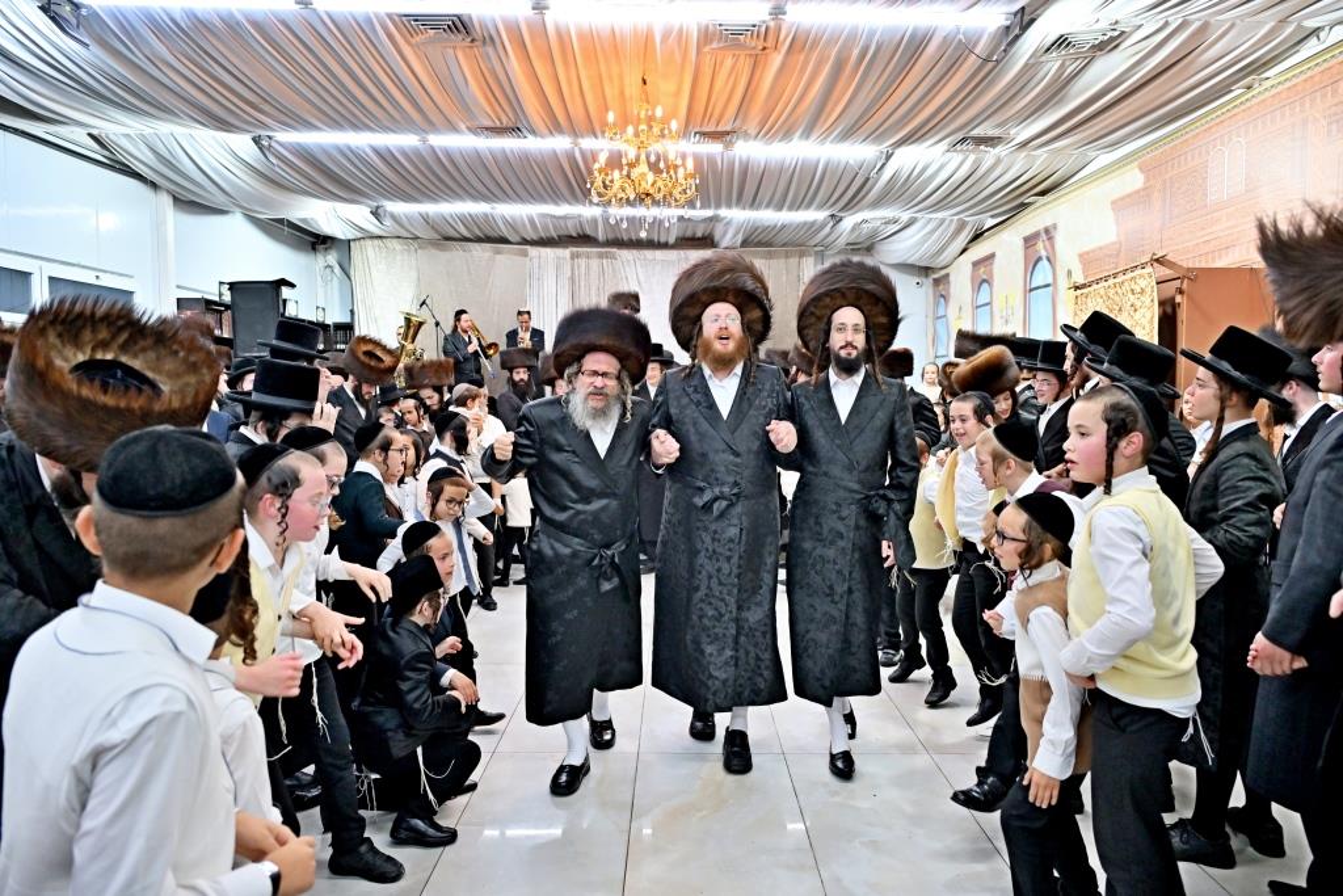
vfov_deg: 53.1
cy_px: 448
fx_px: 895
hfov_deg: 73.7
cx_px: 672
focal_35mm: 24
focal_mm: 24
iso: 1000
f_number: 4
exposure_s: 1/250
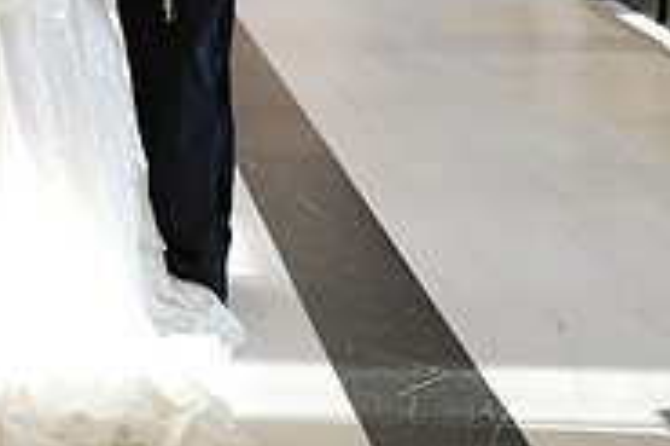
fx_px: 2045
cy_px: -239
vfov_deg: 11.8
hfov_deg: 16.7
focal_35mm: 110
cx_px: -362
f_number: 5.6
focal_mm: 35
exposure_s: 1/200
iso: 1000
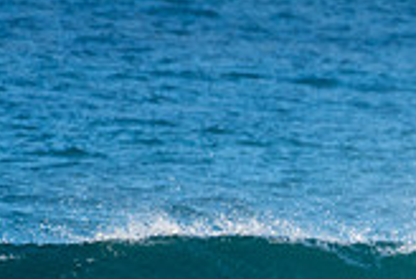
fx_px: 30620
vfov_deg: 0.5
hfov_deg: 0.8
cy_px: 344
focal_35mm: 2645
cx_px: 708
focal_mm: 500
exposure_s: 1/1250
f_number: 5.6
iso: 500
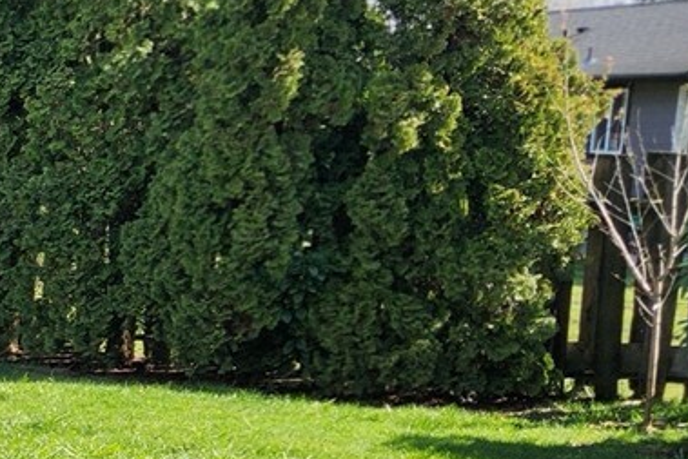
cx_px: -537
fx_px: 1931
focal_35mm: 101
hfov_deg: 16.8
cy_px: 528
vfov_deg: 13.3
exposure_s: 1/1111
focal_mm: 5.4
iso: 20
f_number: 1.8
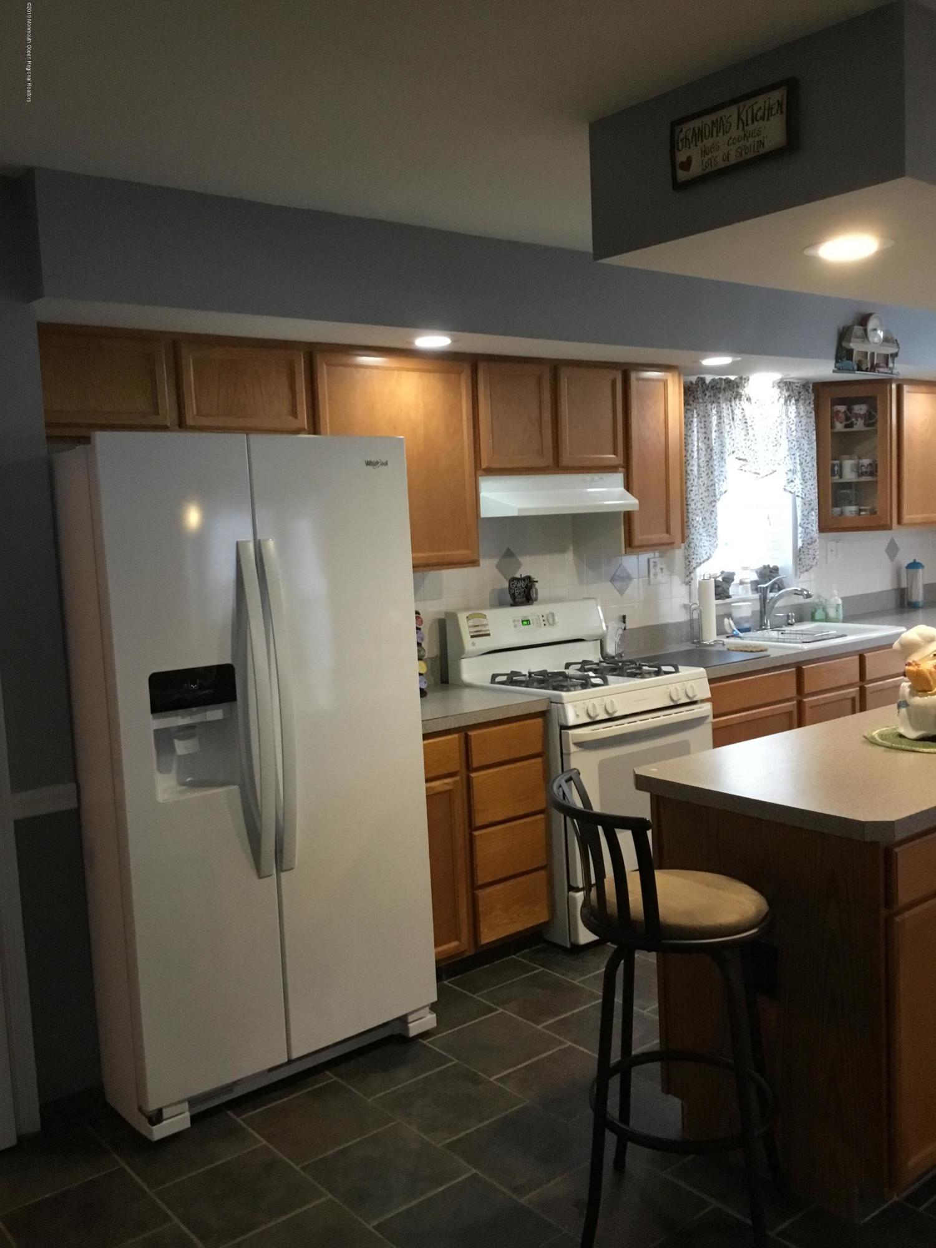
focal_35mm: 31
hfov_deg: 45.4
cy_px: 624
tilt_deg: -5.1
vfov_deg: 58.4
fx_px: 1118
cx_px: 468
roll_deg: +2.9
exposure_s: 1/20
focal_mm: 3.3
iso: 200
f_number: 2.4
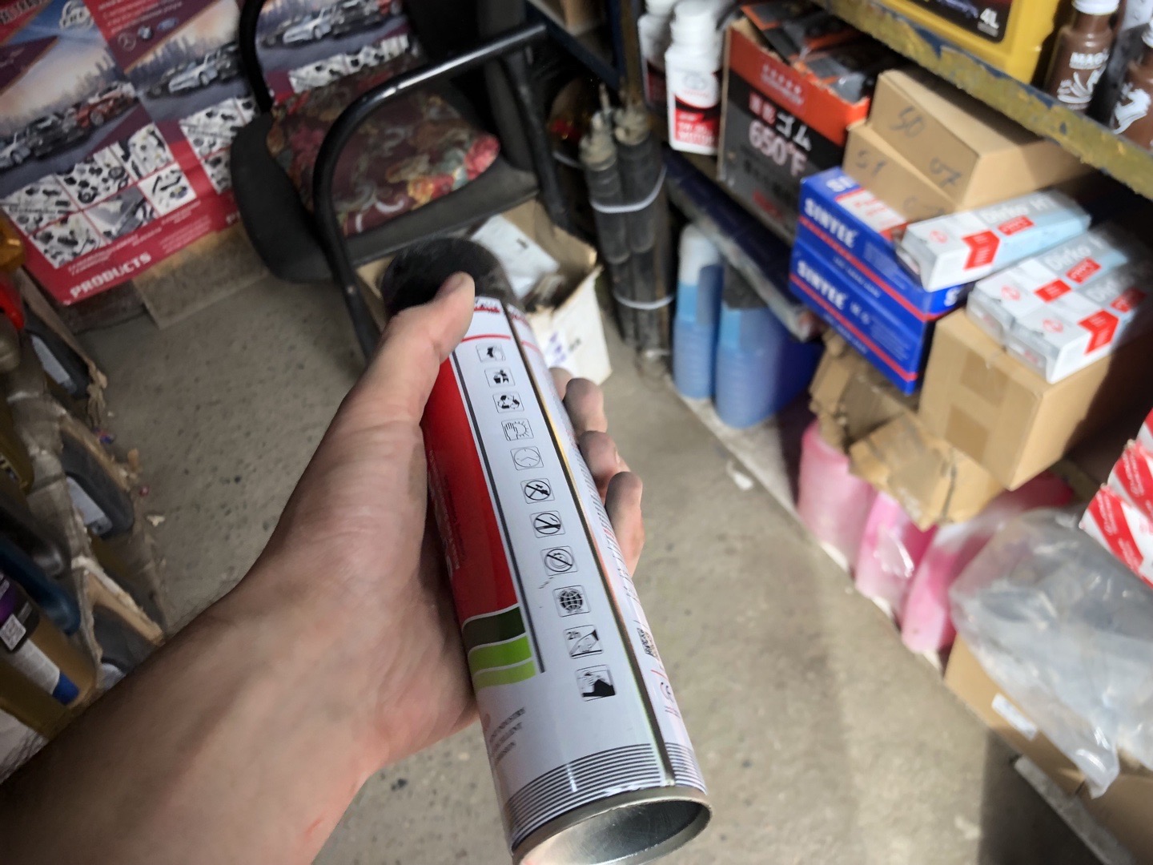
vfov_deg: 49.7
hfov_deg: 63.4
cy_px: 432
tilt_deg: -45.5
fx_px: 933
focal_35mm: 28
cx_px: 576
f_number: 1.8
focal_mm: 4
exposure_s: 1/120
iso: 50
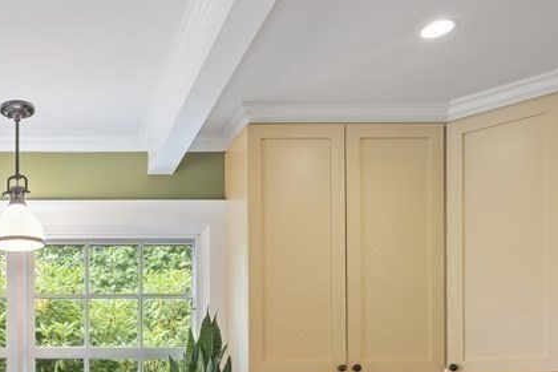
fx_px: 604
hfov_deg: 44.8
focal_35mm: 39
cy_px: 411
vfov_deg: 30.5
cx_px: 52
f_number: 5.6
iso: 320
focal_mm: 16
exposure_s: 1/3
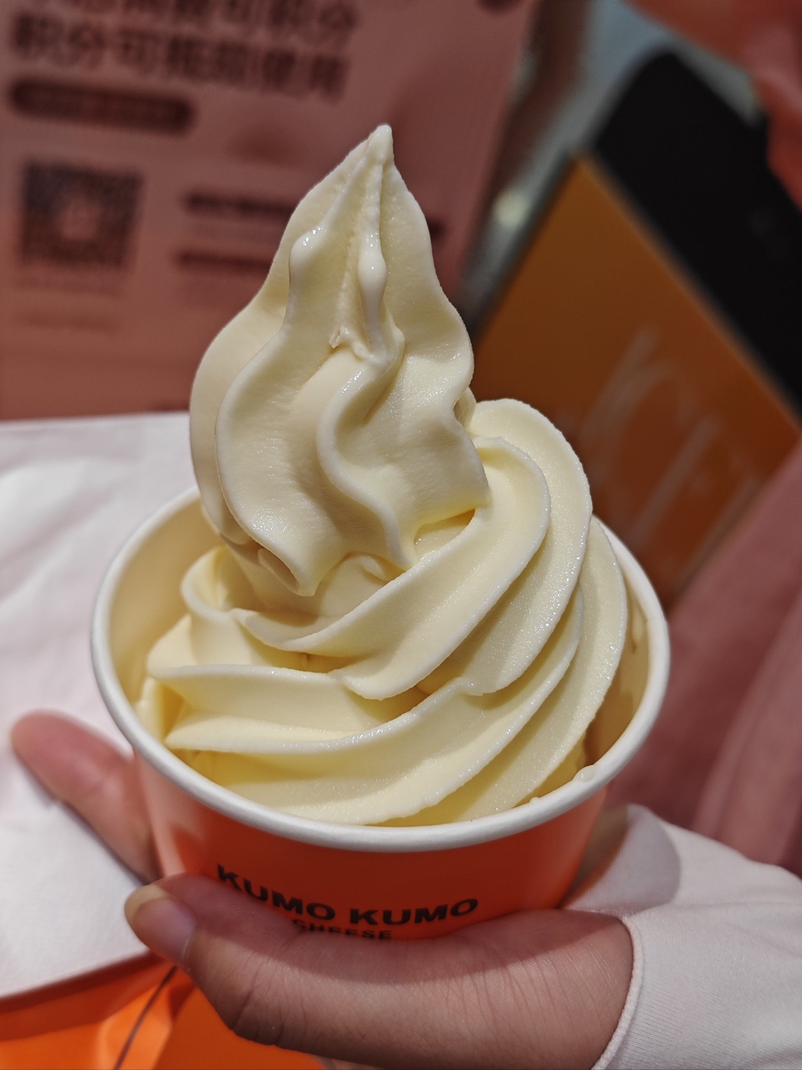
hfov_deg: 31.5
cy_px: 535
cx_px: 401
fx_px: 1421
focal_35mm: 46
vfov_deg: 41.2
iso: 80
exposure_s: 1/100
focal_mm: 8.7
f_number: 1.9
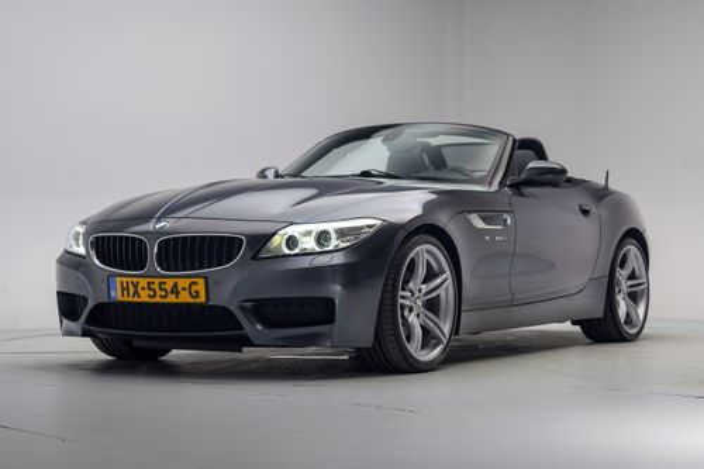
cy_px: 234
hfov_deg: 39.6
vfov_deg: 27.0
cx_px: 352
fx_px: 977
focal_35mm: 50
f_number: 4
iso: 100
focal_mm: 50
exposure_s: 1/13
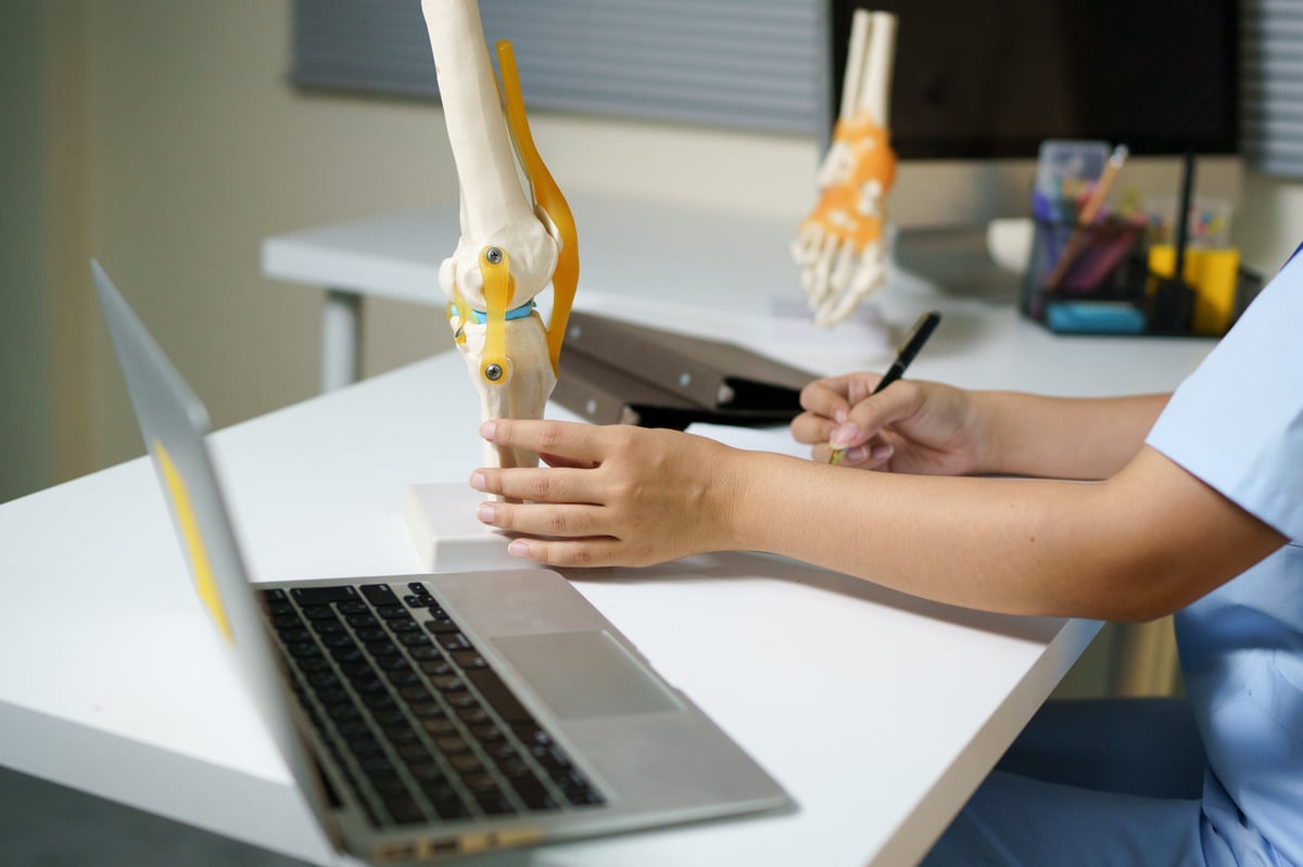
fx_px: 1881
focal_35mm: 52
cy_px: 434
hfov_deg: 38.2
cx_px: 652
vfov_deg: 26.0
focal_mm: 35
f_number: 1.8
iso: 800
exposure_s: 1/640
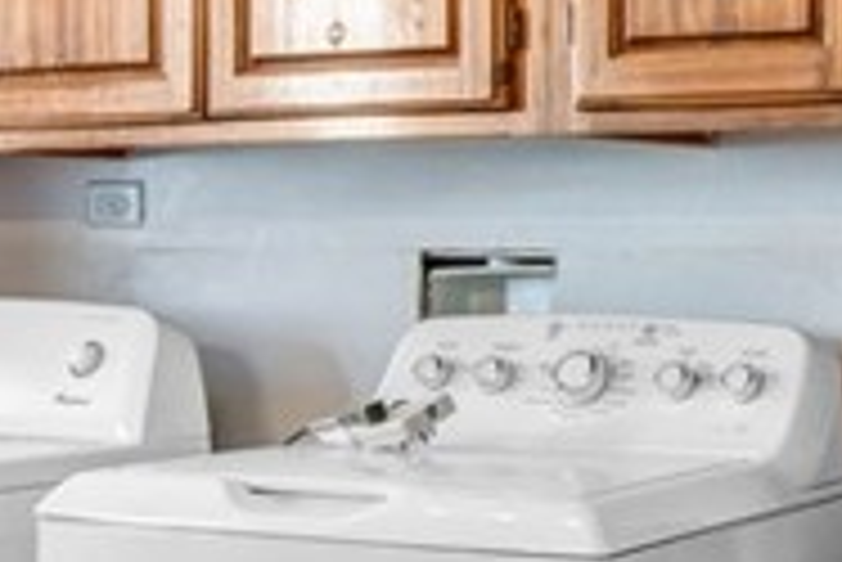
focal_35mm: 82
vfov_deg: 16.7
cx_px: 783
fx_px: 1919
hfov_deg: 24.0
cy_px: 216
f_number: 9
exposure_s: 1/4
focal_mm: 10
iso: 400
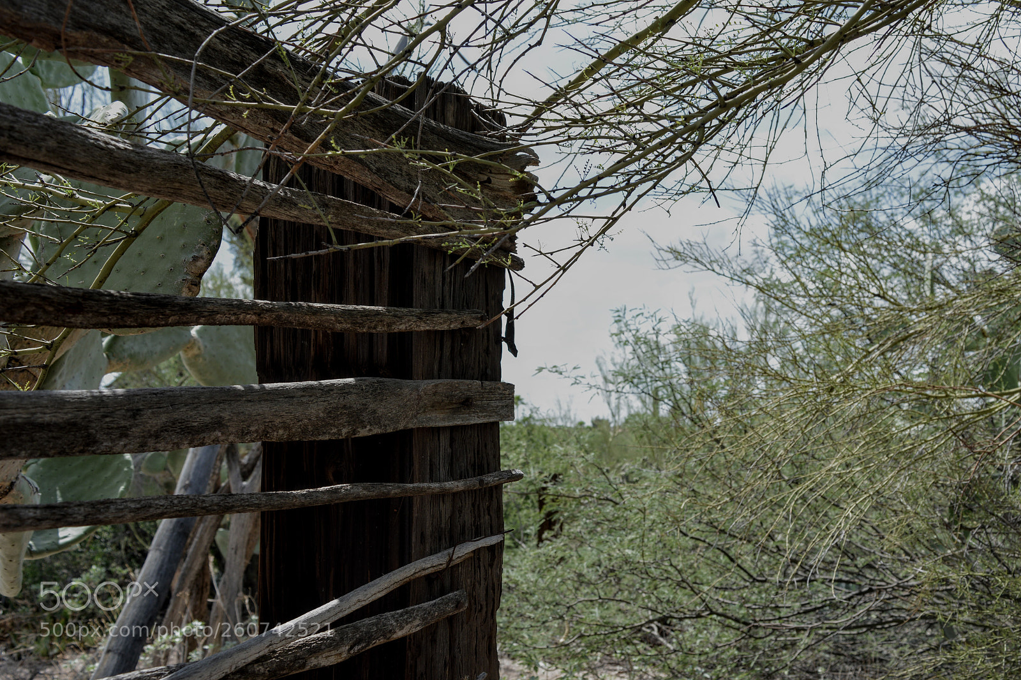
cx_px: 510
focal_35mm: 30
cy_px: 340
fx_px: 851
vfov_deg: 43.6
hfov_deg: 61.9
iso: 100
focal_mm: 20
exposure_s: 1/200
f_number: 7.1
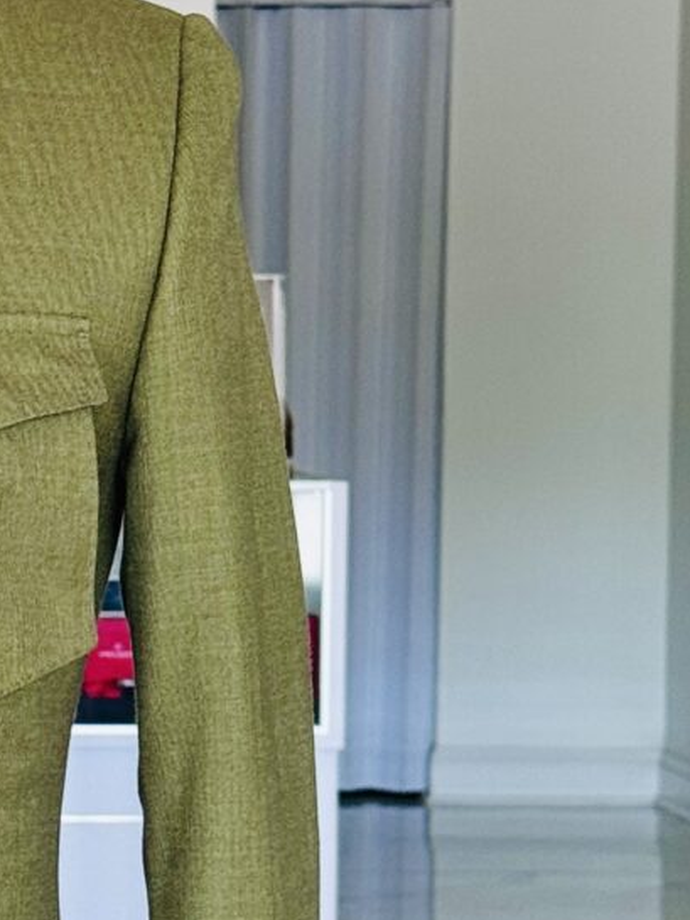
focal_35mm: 169
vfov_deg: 11.7
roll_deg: +0.1
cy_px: 645
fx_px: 4490
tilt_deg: -5.0
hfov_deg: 8.6
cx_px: -388
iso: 64
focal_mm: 6.76
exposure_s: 1/121
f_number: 1.78
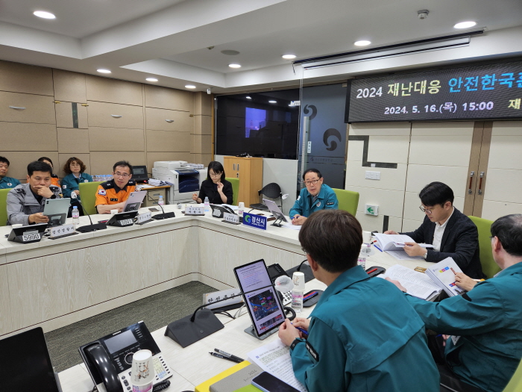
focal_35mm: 23
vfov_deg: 58.9
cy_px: 196
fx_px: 347
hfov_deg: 73.9
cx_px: 261
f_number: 1.8
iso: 50
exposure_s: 1/120
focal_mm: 5.4
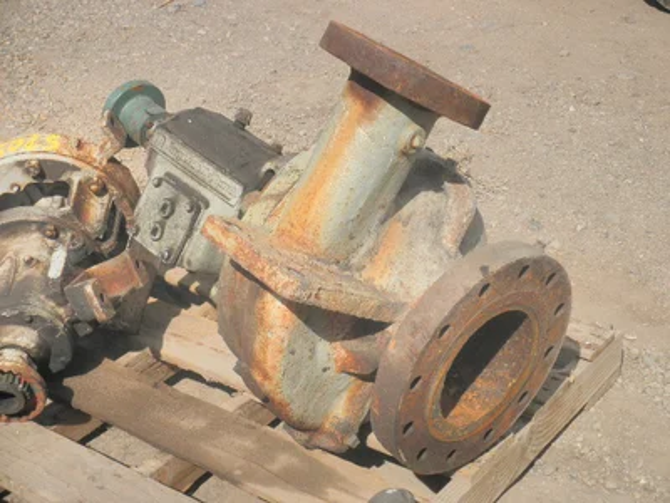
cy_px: 252
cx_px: 335
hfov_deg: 26.7
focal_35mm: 73
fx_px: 1413
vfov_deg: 20.2
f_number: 11.3
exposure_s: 1/125
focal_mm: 12.9
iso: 64
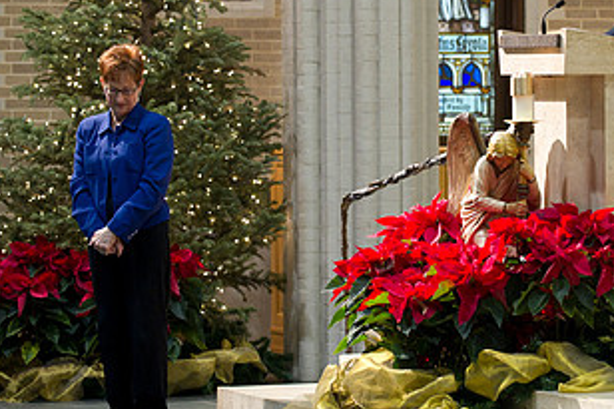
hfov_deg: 9.9
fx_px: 3528
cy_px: 84
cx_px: 393
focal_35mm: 207
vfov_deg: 6.6
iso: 1600
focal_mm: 110
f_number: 2.8
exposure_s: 1/80
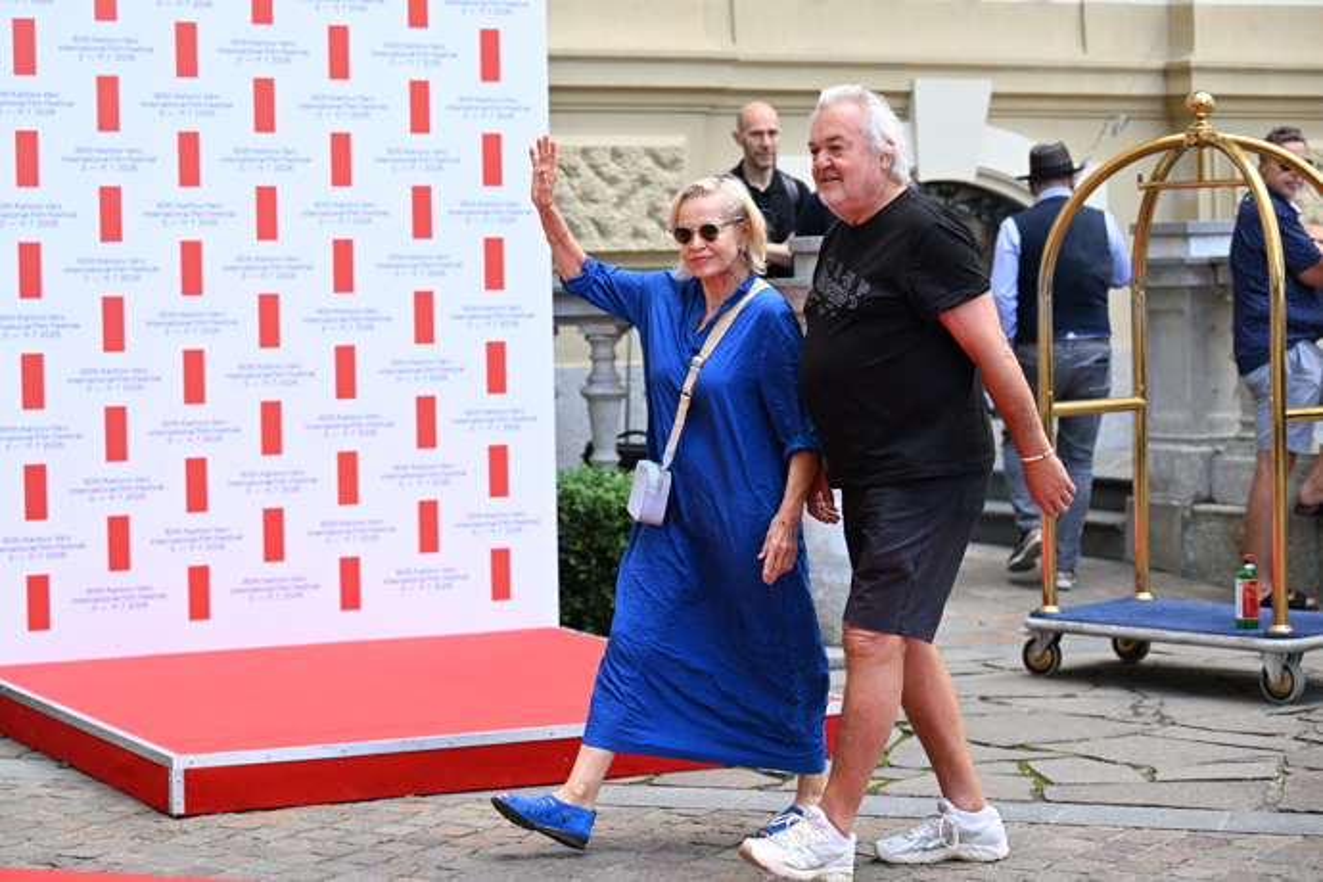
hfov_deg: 23.9
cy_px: 441
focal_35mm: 85
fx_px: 3124
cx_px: 662
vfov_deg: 16.1
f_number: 3.5
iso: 640
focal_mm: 85
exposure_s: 1/800
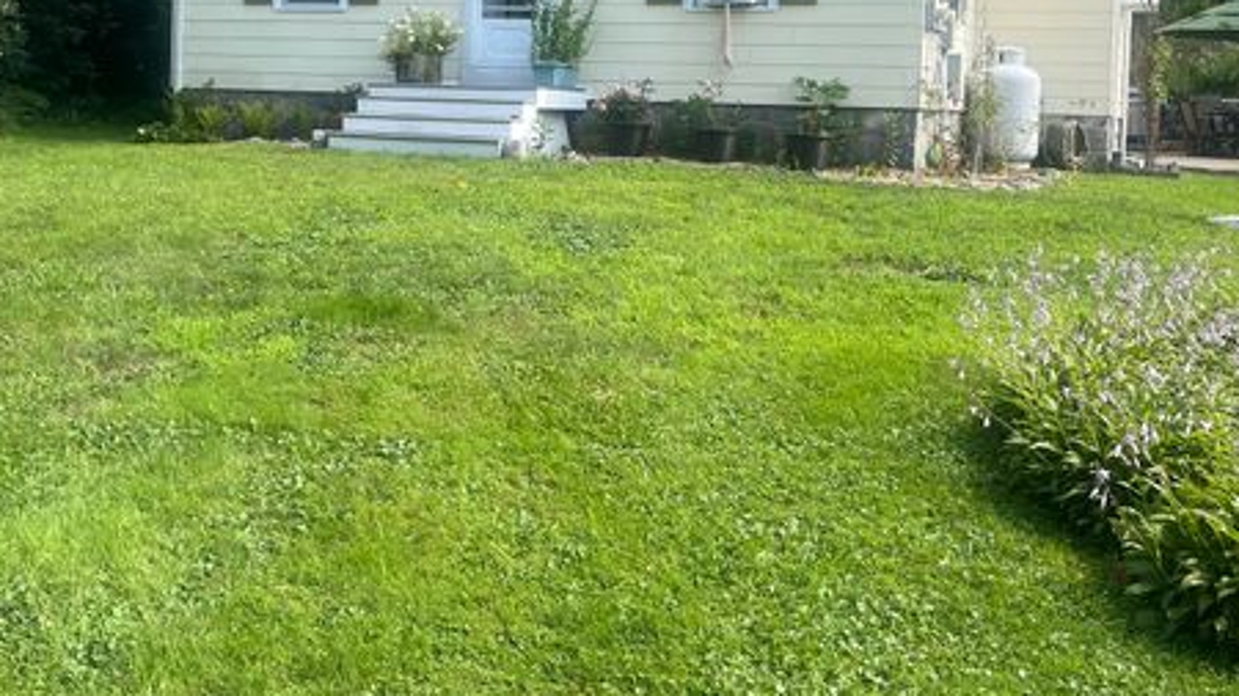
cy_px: 136
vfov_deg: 27.7
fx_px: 1380
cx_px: 625
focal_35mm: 42
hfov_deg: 48.4
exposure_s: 1/891
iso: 50
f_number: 1.6
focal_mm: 5.1
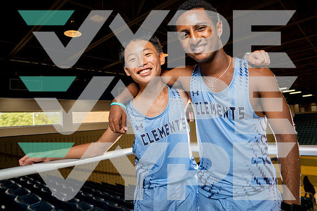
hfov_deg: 73.7
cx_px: 158
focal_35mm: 24
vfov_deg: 53.2
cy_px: 106
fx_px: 211
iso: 800
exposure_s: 1/250
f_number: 5
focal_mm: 24
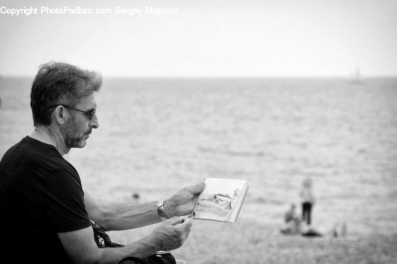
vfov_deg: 10.1
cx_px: 198
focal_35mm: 135
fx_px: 1487
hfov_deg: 15.2
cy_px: 132
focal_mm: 135
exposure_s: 1/640
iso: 200
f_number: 8
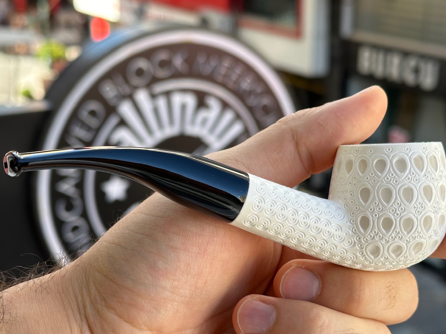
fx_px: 786
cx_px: 233
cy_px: 211
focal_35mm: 61
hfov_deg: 31.7
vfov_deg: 24.0
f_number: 1.78
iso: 64
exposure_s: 1/414
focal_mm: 6.86
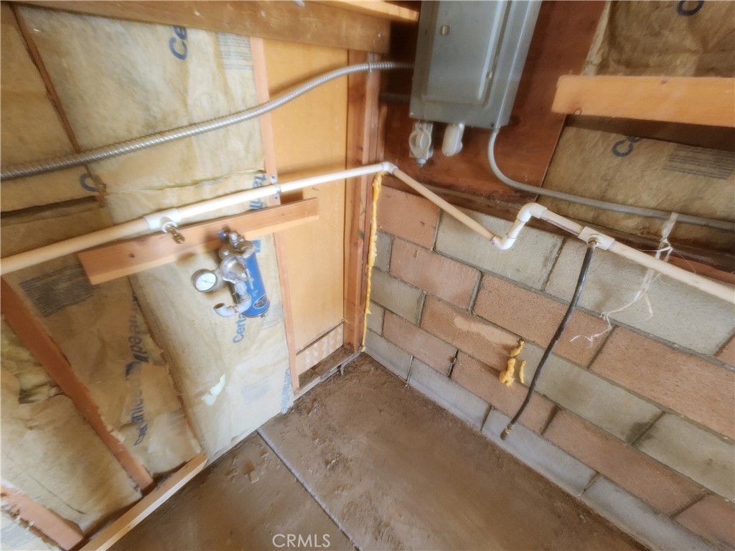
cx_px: 368
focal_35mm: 13
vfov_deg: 89.9
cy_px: 276
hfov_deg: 106.2
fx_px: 276
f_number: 2.2
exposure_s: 1/30
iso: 500
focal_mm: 2.2
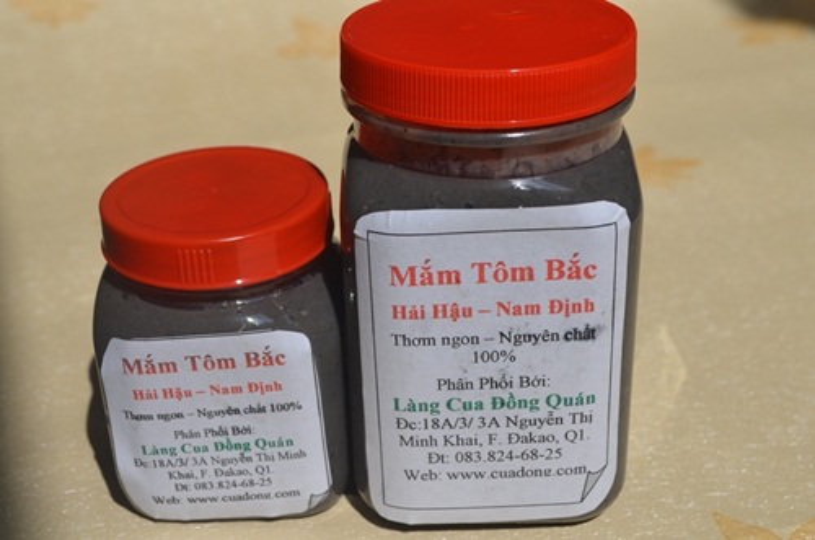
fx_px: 1355
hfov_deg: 33.5
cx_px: 408
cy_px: 270
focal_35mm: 60
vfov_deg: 22.5
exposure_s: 1/500
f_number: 8
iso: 110
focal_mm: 40
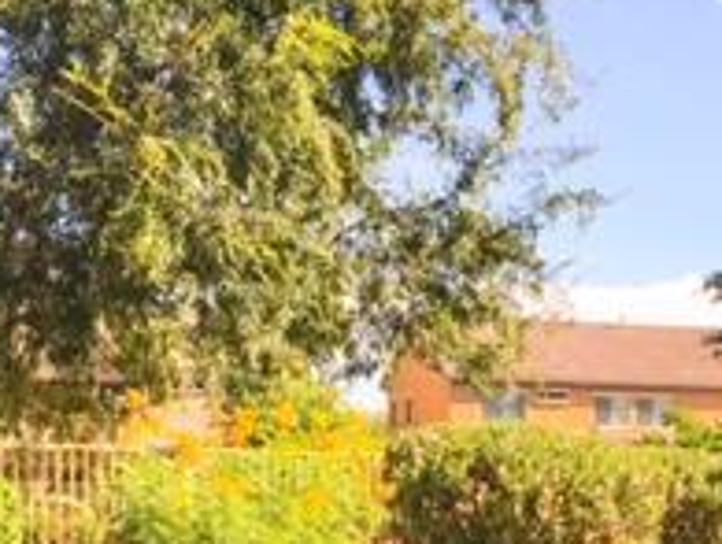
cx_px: 604
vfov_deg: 15.0
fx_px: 1985
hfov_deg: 20.3
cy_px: 685
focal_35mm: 95
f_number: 2.2
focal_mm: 4.15
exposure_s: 1/942
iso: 32
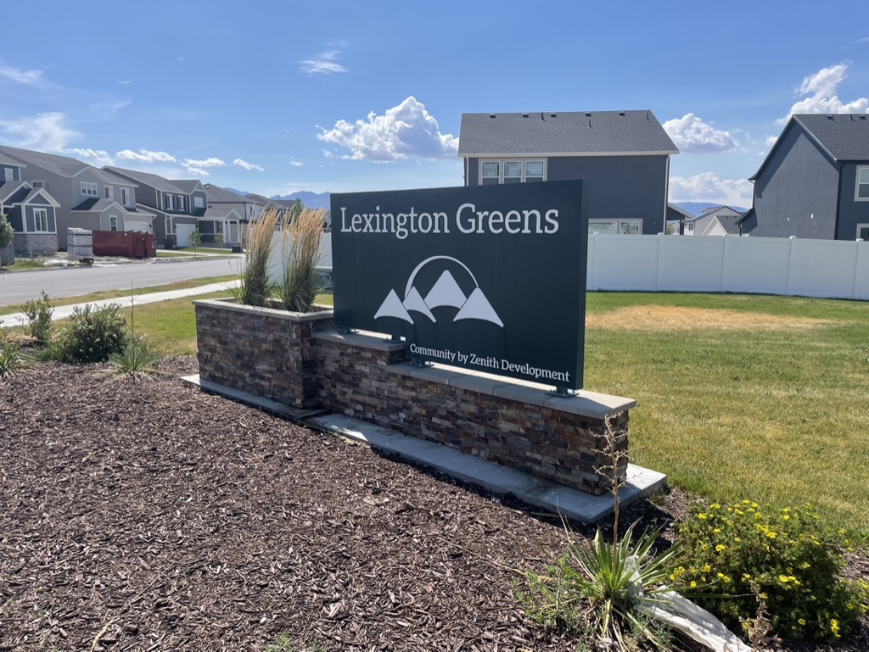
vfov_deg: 53.1
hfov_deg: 67.3
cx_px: 434
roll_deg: -0.7
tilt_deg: -7.5
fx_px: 653
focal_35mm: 26
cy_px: 326
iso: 32
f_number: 1.6
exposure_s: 1/4132
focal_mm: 4.2
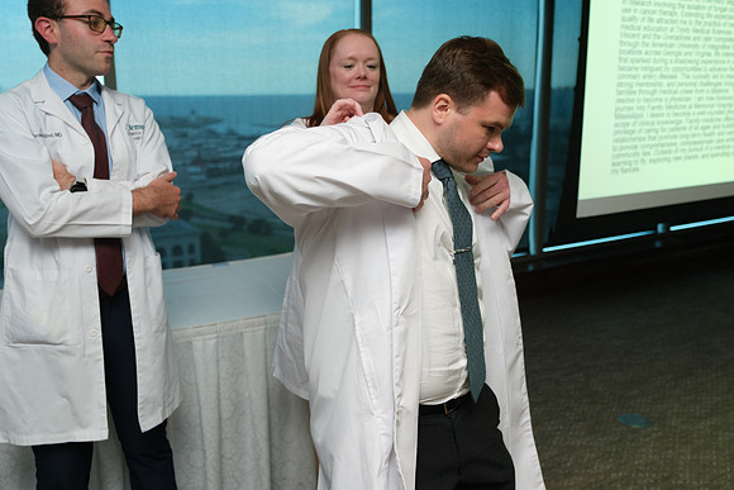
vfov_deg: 38.9
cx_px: 367
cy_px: 245
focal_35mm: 34
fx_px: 693
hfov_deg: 55.8
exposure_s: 1/125
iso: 640
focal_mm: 22.7
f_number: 2.8
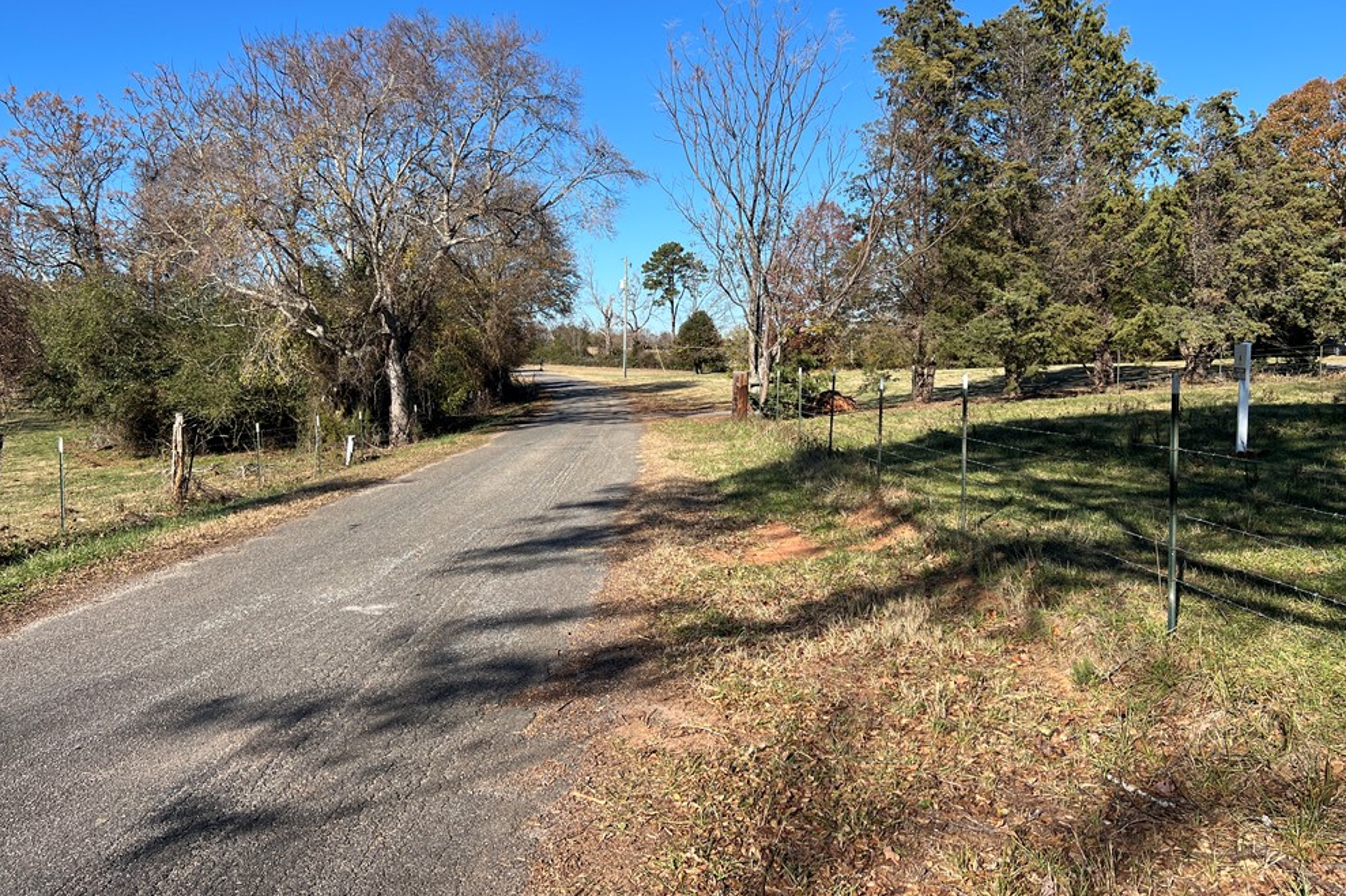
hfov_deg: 65.5
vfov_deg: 46.4
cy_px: 431
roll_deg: +0.5
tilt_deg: -4.3
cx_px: 663
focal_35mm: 28
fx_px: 1047
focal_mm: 5.7
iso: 50
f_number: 1.5
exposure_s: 1/2695
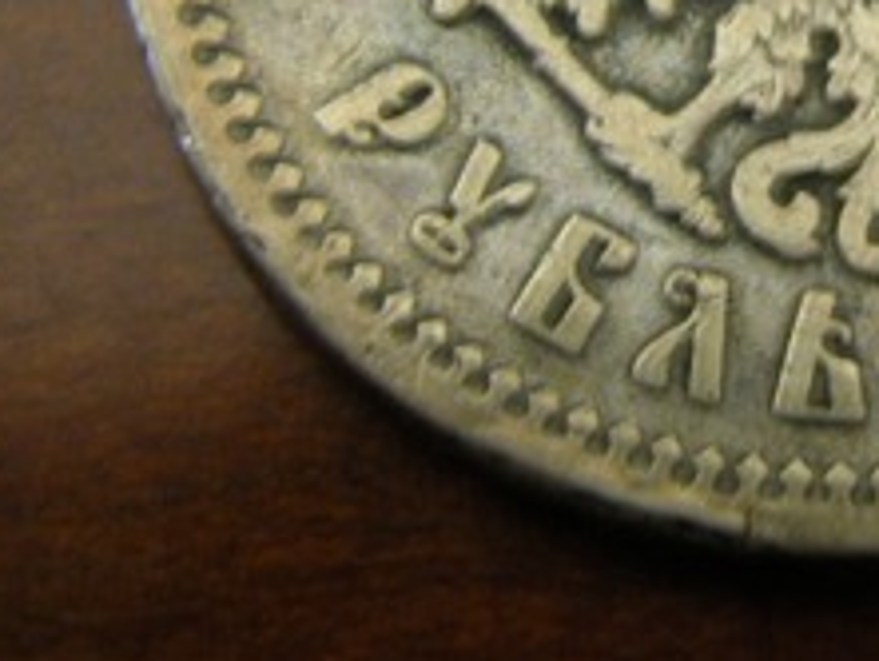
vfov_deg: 10.1
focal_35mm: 145
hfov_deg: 13.4
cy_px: -68
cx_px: 899
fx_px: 3684
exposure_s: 1/3.9
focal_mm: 12.7
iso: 167
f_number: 3
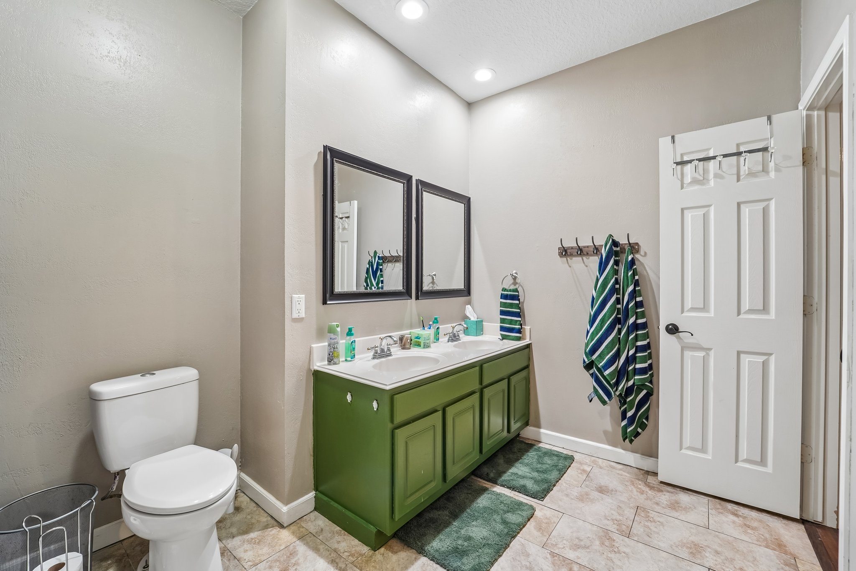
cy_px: 286
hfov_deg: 104.3
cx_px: 428
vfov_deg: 81.2
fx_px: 333
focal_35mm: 14
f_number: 8
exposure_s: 1/10
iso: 500
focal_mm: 14
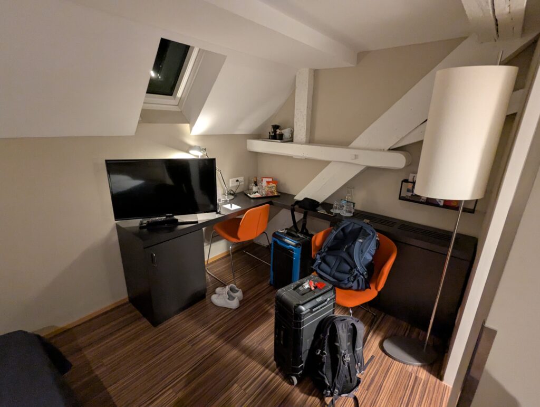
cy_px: 204
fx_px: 250
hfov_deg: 94.4
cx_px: 270
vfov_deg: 78.2
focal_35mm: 16
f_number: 2.2
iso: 488
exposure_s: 1/25
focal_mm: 2.35
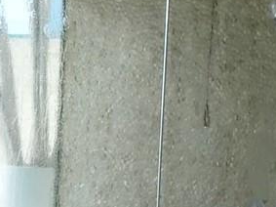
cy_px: 183
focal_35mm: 164
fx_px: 1307
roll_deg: -1.1
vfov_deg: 9.0
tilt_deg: -4.8
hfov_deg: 11.9
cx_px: -23
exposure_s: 1/129
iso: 25
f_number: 2.2
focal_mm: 4.15
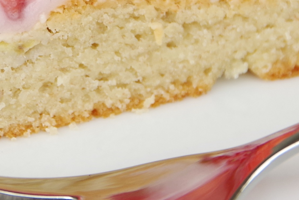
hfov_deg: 4.6
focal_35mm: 448
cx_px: 62
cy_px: 5
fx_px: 3722
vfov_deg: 3.1
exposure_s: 1/15
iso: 100
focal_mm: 68
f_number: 5.6
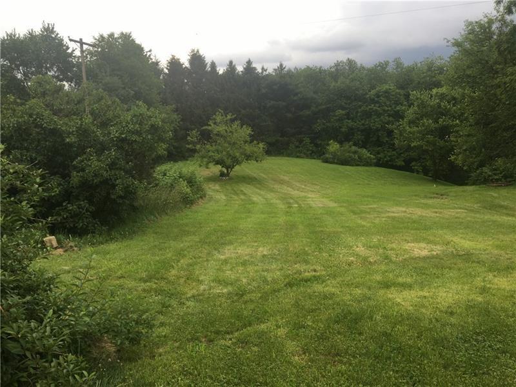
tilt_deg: -8.8
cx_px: 258
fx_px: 432
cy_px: 194
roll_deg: +3.4
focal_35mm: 29
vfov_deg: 48.2
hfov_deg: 61.7
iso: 25
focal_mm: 4.15
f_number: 2.2
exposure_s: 1/320
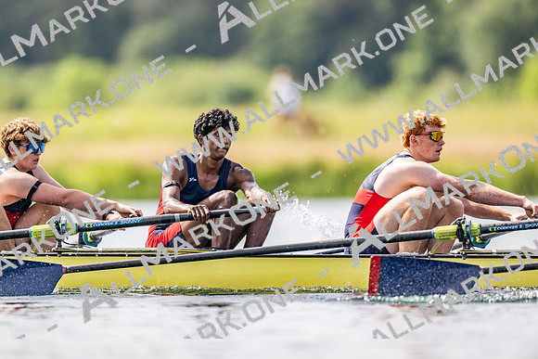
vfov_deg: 2.3
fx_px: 8968
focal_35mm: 600
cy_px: 180
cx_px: 269
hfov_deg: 3.4
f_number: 4
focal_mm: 600
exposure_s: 1/2500
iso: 280
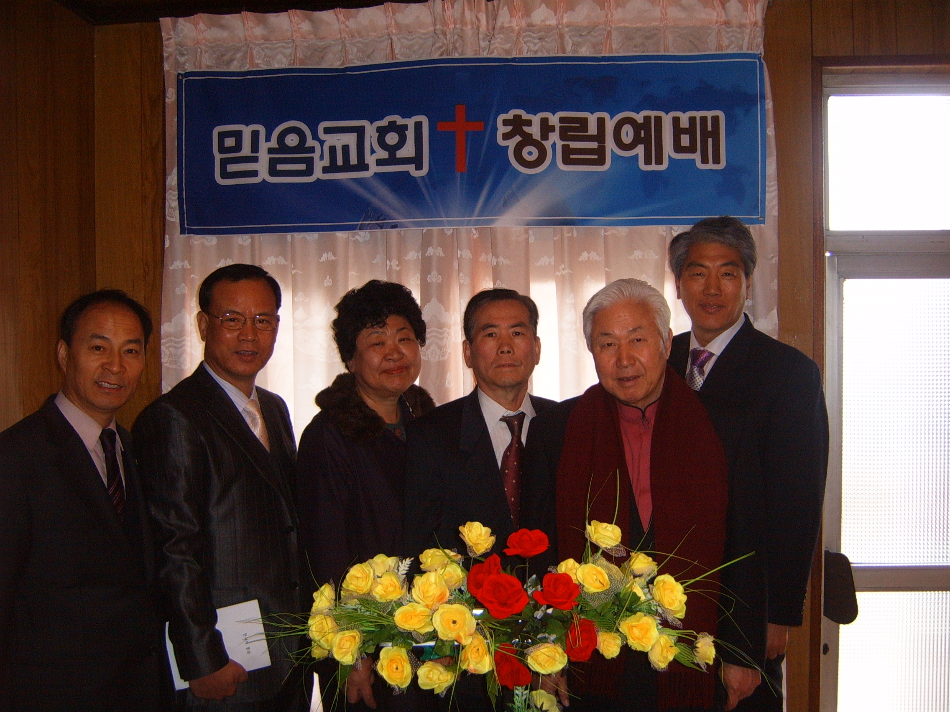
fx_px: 1015
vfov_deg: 38.7
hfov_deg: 50.1
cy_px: 356
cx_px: 475
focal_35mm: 37
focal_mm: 6.2
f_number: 2.9
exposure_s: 1/30
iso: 141
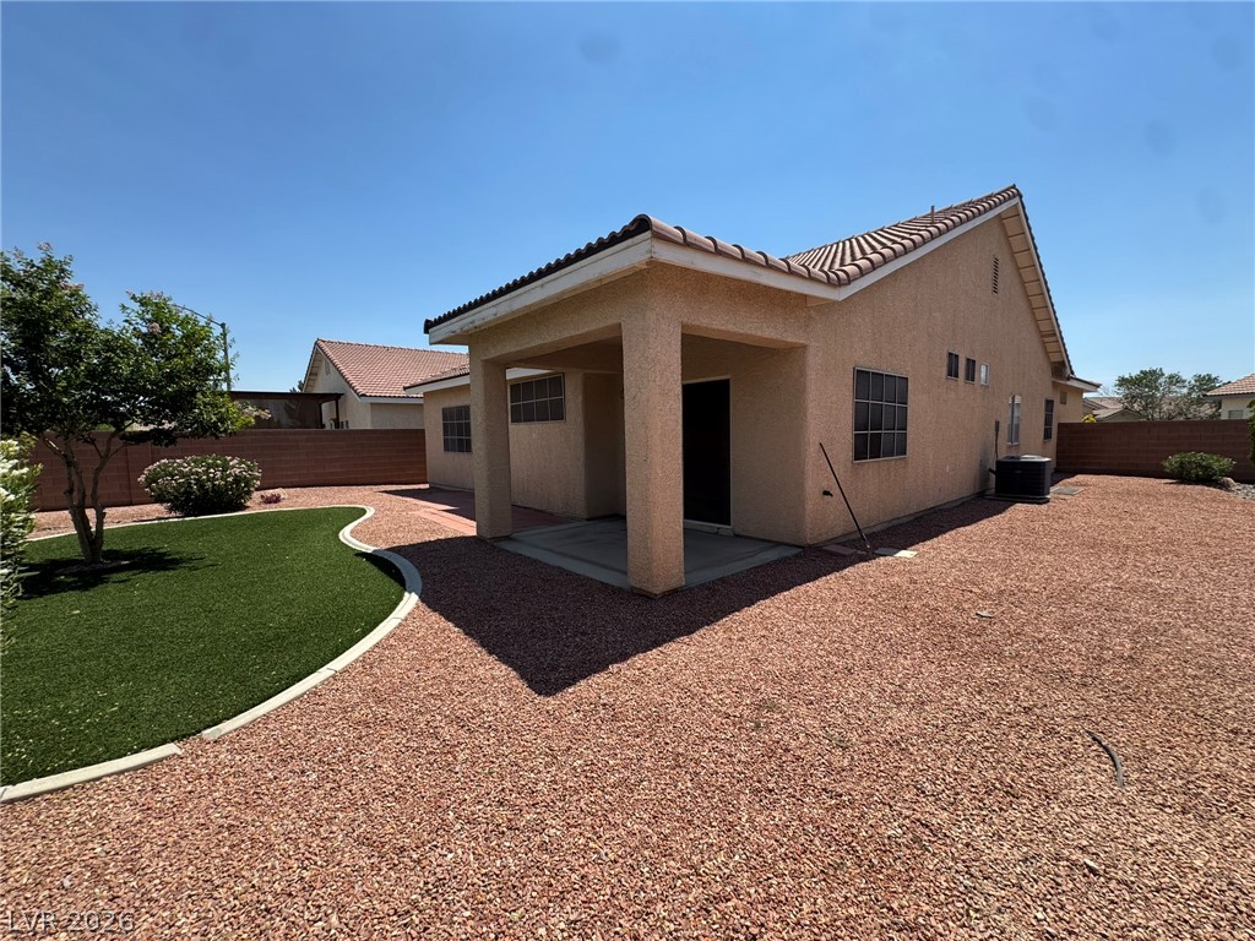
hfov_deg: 102.1
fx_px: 508
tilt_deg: -4.1
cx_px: 628
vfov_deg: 85.7
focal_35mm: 14
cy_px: 470
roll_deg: +0.7
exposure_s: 1/1256
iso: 40
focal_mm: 2.22
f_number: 2.2
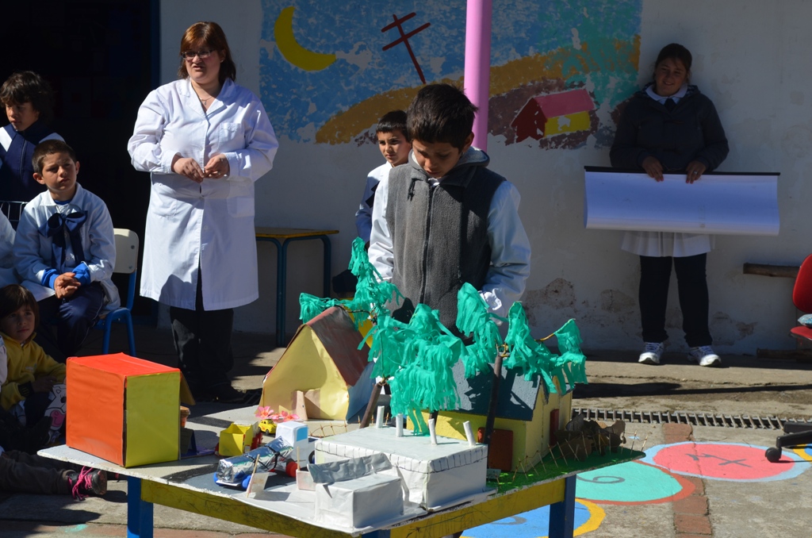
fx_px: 1857
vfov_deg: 16.5
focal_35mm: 82
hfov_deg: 24.7
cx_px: 406
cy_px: 269
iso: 100
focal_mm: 55
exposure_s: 1/320
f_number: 9
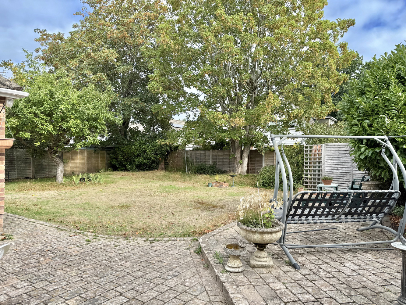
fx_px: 282
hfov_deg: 71.6
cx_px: 203
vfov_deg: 56.8
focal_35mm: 24
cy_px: 152
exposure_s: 1/1770
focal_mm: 6.76
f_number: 1.78
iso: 100
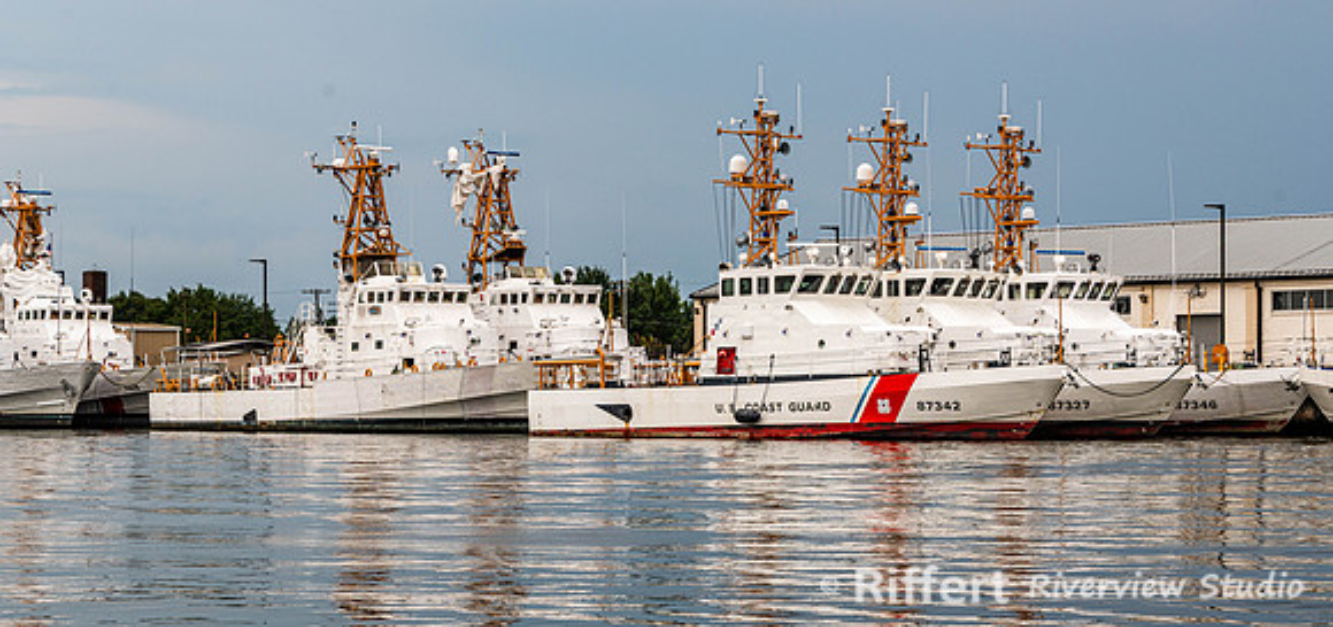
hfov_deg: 21.4
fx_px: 3536
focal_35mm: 104
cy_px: 329
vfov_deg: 10.1
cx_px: 667
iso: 140
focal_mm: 92
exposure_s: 1/320
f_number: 8
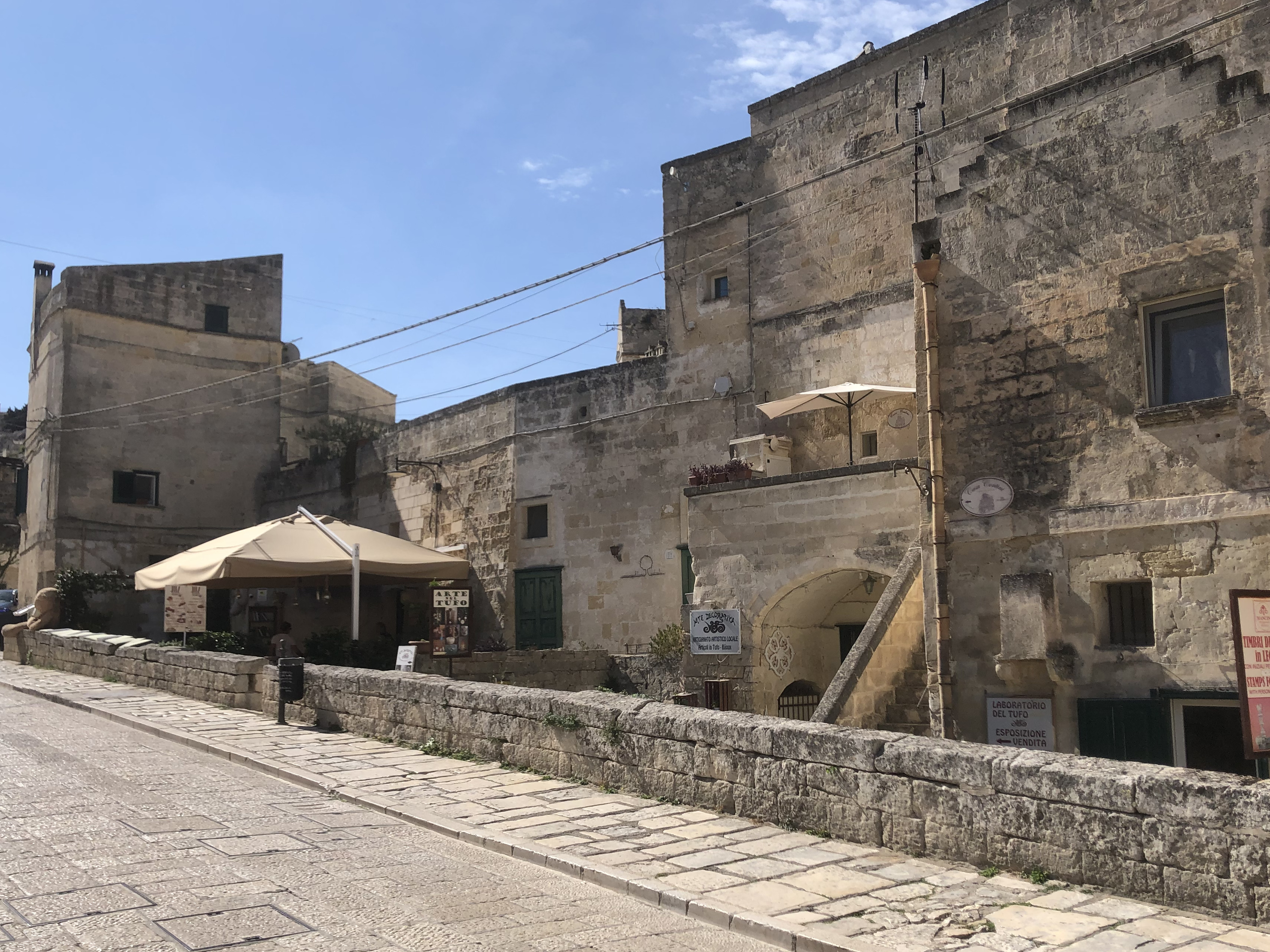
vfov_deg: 42.9
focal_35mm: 33
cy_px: 505
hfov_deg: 55.4
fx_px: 1211
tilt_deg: +5.9
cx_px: 647
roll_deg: +2.0
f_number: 1.8
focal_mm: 4
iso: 20
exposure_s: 1/2703
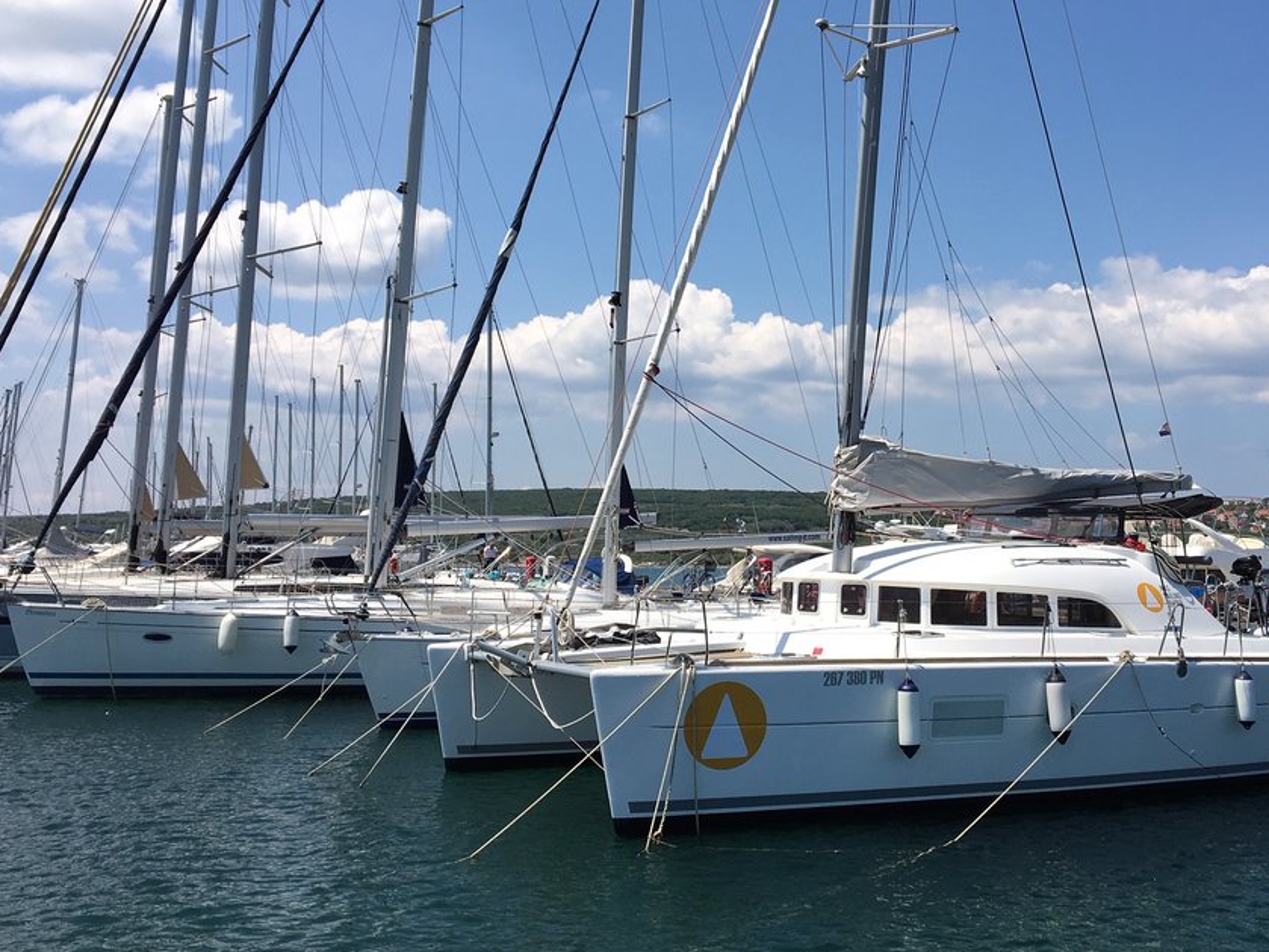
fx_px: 1394
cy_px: 382
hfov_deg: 48.6
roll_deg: -2.1
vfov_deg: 37.6
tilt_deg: +8.0
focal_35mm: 38
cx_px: 779
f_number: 2.2
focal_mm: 4.15
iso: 25
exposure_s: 1/2849
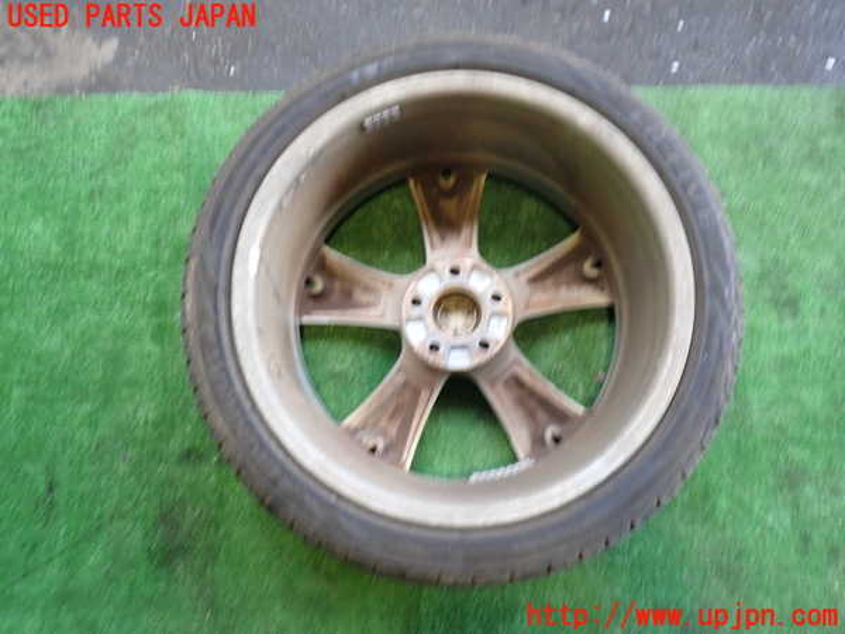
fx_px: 732
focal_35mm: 30
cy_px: 317
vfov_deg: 46.8
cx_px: 422
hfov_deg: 60.0
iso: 200
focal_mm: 5.4
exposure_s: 1/30
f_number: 2.3
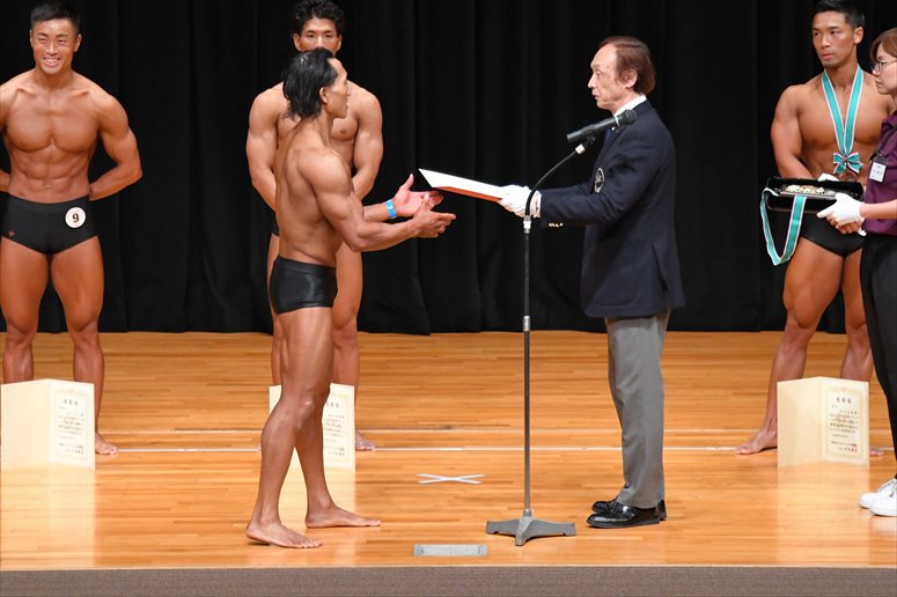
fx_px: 6351
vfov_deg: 5.4
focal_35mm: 255
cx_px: 448
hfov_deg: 8.1
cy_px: 298
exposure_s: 1/400
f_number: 5.6
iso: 4000
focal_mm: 170
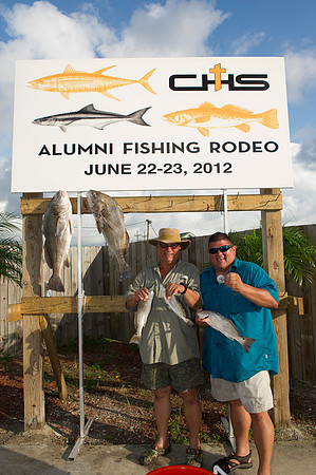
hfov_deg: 47.8
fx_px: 356
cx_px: 158
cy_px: 238
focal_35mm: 27
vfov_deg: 67.4
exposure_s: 1/250
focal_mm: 27
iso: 200
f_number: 7.1
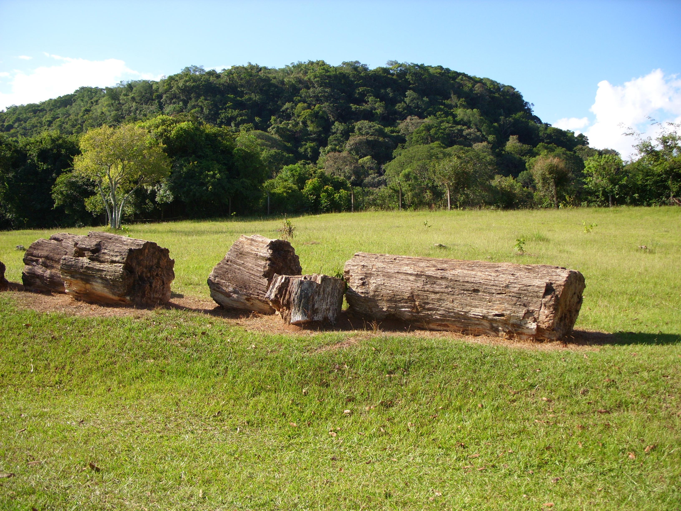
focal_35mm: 38
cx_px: 340
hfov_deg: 49.0
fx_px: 748
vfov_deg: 37.7
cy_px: 256
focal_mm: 7.8
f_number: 2.8
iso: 50
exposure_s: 1/707
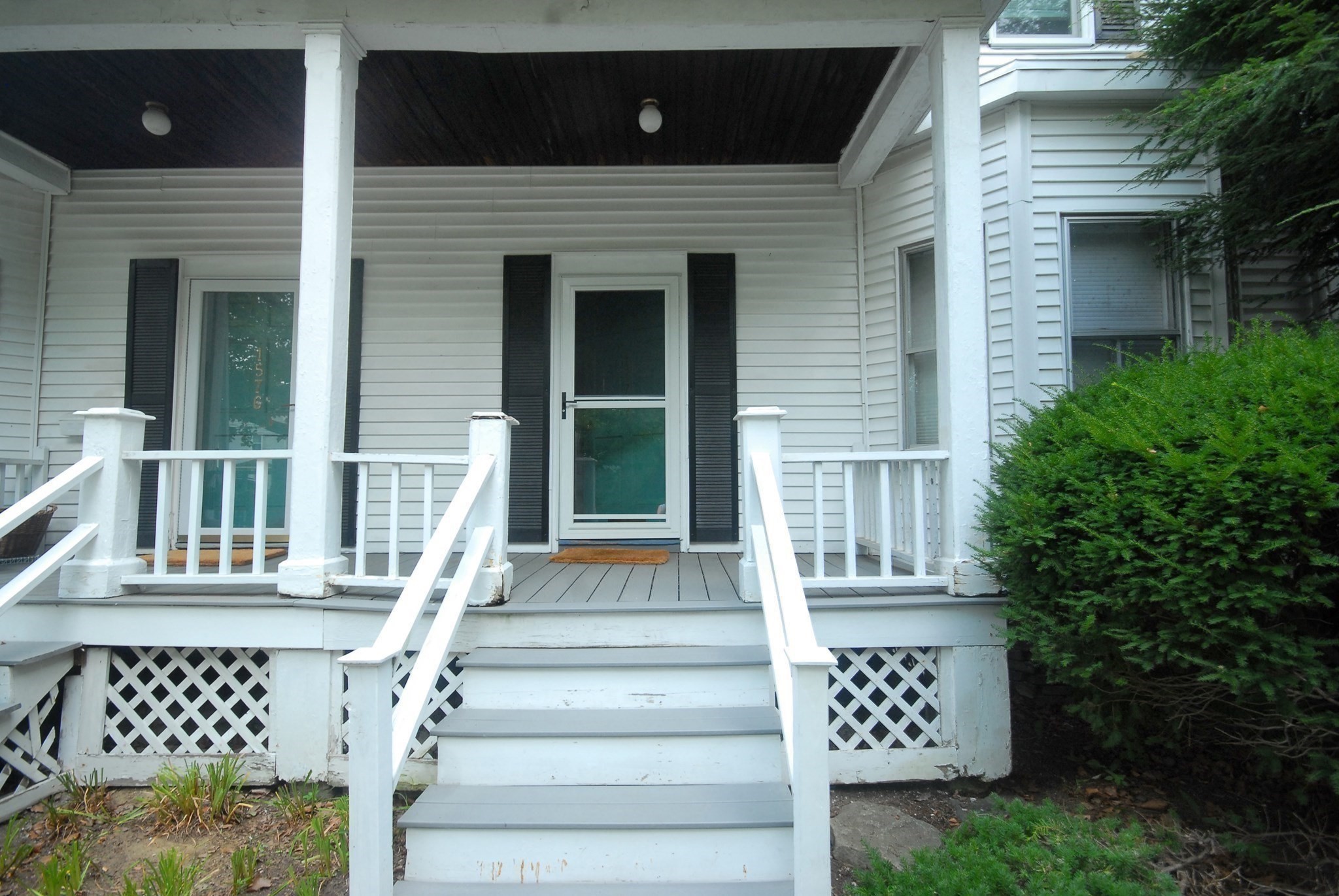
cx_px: 670
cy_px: 448
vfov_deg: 69.8
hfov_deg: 92.4
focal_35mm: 17
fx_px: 642
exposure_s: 1/60
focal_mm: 11.5
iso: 400
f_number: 8
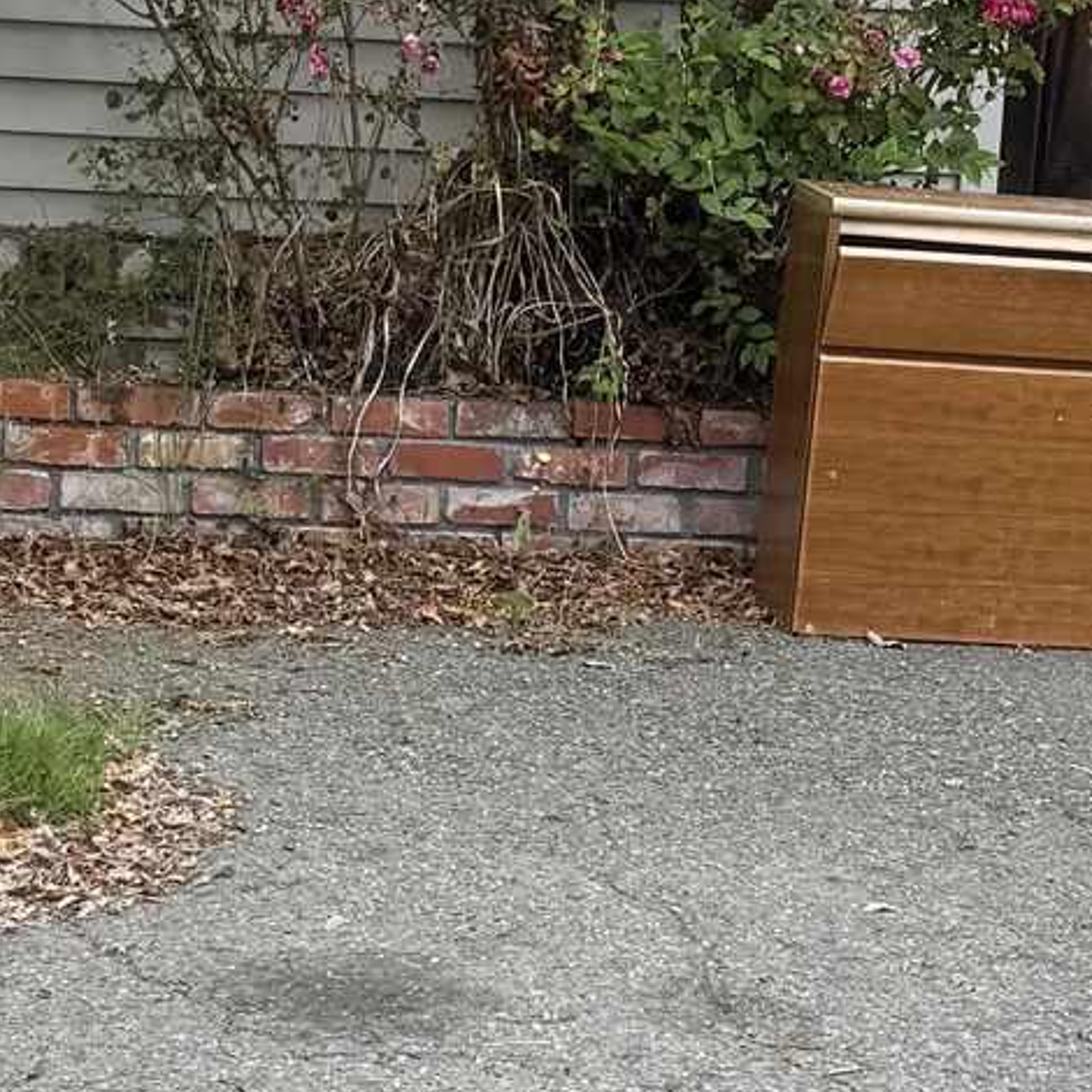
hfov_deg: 16.7
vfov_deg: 16.6
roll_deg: -1.2
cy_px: 848
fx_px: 3712
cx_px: 662
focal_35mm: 104
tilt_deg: -16.4
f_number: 1.78
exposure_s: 1/1151
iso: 80
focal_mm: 6.76
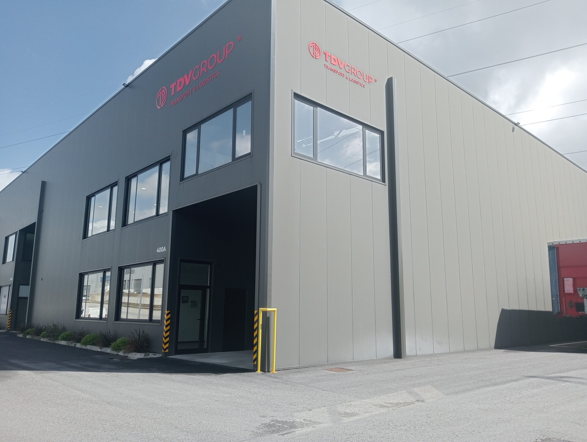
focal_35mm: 28
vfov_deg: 49.9
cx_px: 294
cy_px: 221
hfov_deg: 63.4
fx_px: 476
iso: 112
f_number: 1.8
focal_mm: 4.04
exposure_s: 1/649
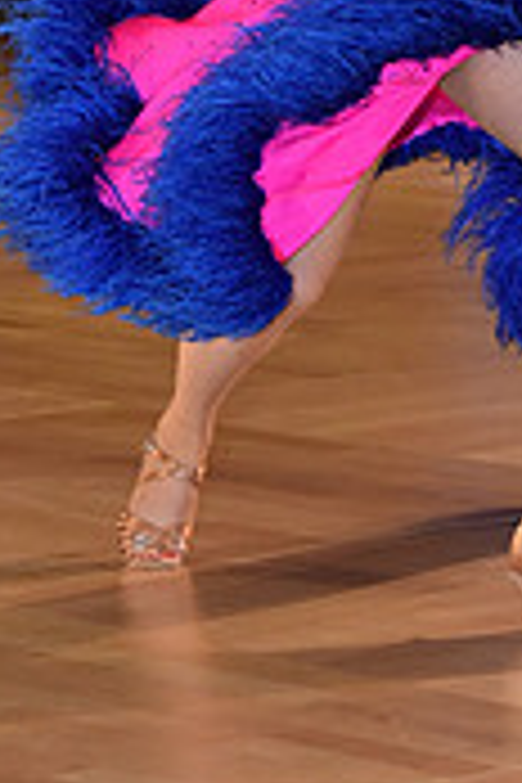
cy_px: -194
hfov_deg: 5.0
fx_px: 5937
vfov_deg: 7.5
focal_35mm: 273
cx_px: 529
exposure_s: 1/320
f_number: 5
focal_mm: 82
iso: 2000
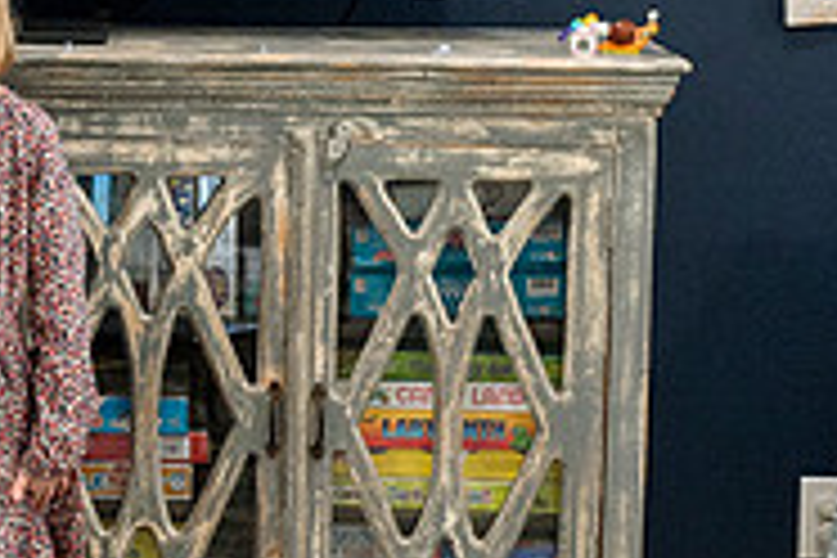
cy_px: 31
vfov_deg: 11.2
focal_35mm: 122
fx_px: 2836
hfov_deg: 16.0
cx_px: -205
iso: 1250
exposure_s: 1/160
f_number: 2.8
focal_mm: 35
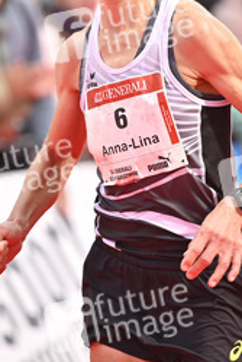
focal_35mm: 320
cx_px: 162
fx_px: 3222
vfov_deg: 6.4
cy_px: 101
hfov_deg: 4.3
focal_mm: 200
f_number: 2.8
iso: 200
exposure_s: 1/800
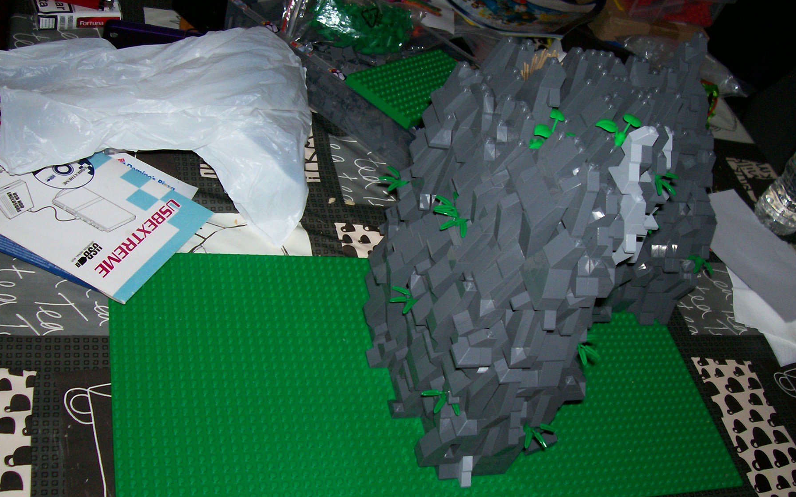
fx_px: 889
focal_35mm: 41
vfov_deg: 31.2
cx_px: 425
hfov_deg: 48.2
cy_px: 268
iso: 80
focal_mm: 5.6
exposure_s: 1/64
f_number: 2.7
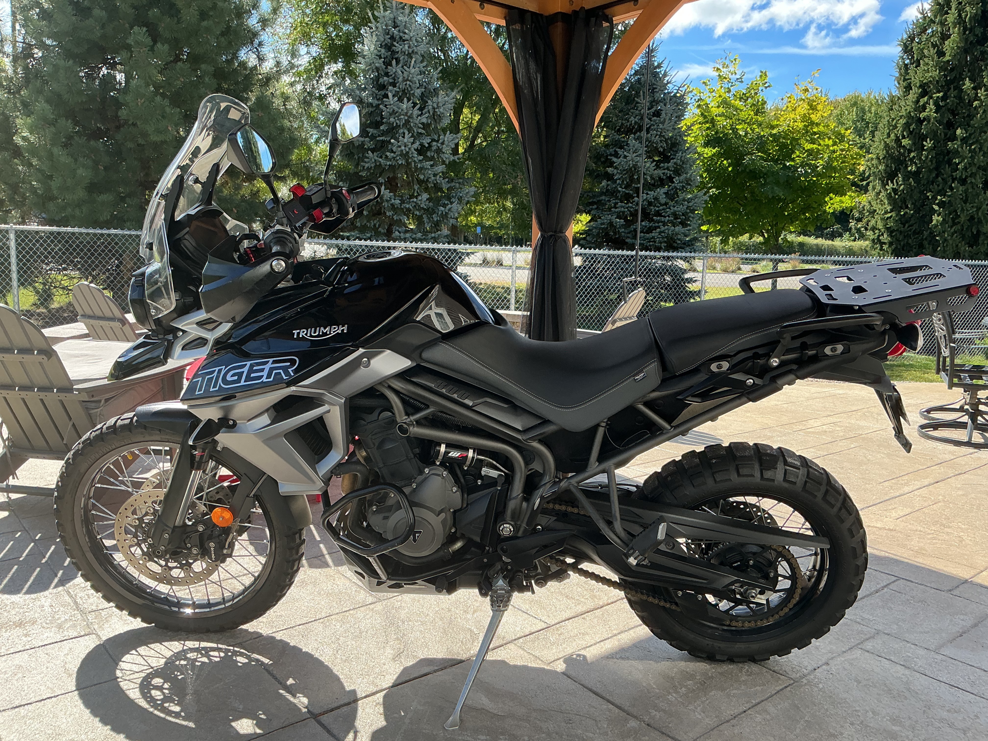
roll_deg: -1.3
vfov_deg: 48.2
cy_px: 370
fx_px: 828
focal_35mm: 29
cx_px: 494
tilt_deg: -9.5
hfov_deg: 61.7
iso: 25
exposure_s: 1/482
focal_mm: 3
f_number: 1.8
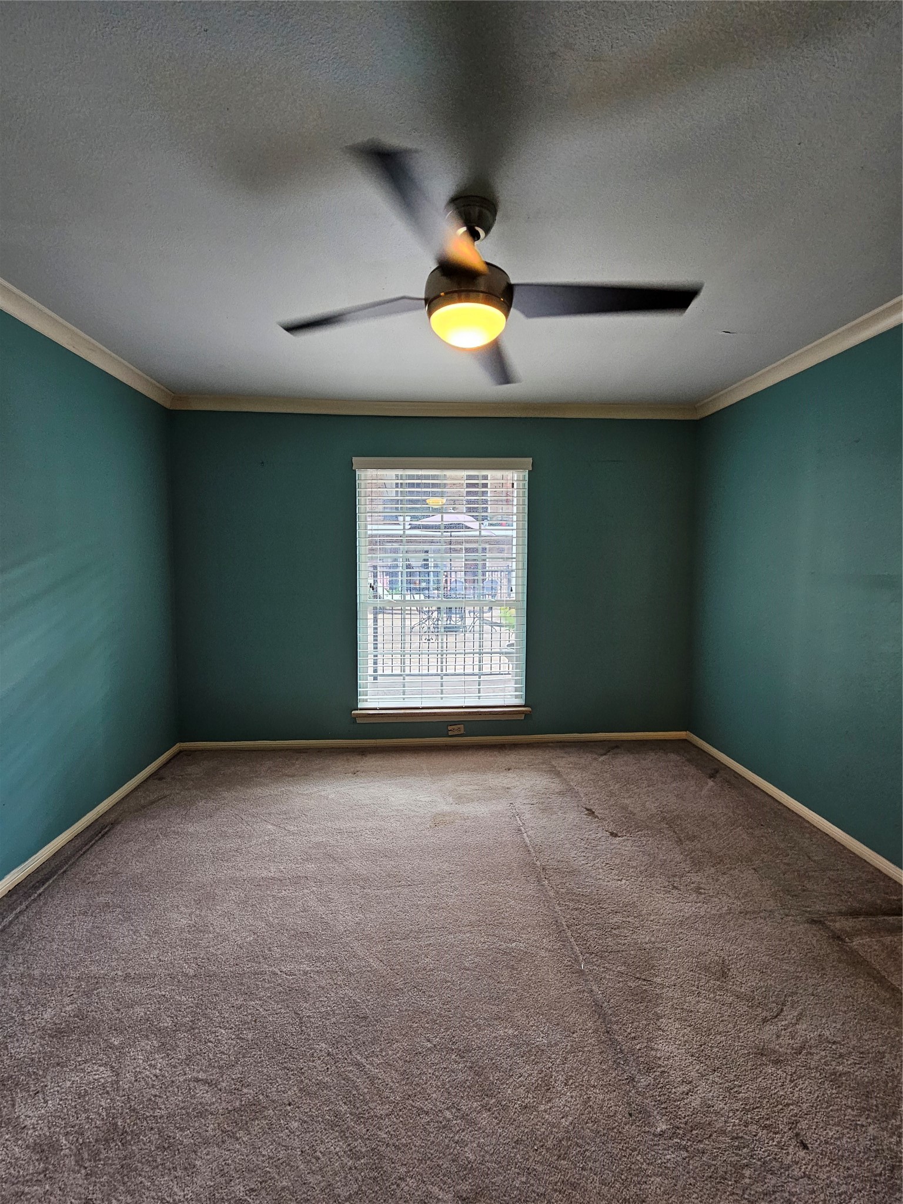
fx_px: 452
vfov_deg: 106.2
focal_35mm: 13
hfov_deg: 89.9
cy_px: 602
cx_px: 452
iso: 200
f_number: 2.2
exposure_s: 1/60
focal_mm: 2.2
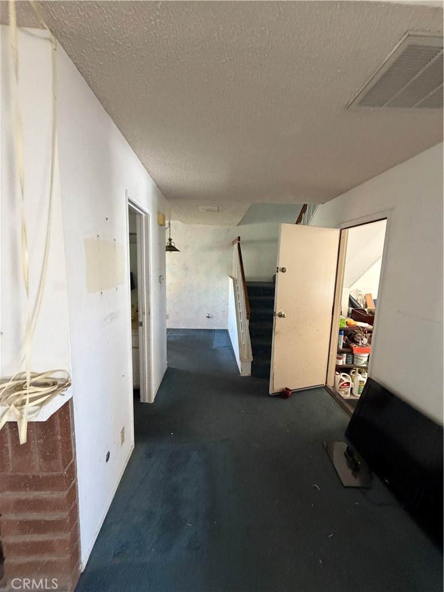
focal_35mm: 14
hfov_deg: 85.7
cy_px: 296
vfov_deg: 102.1
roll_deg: -1.7
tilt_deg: -7.1
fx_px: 239
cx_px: 222
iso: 500
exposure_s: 1/60
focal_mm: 2.22
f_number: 2.2
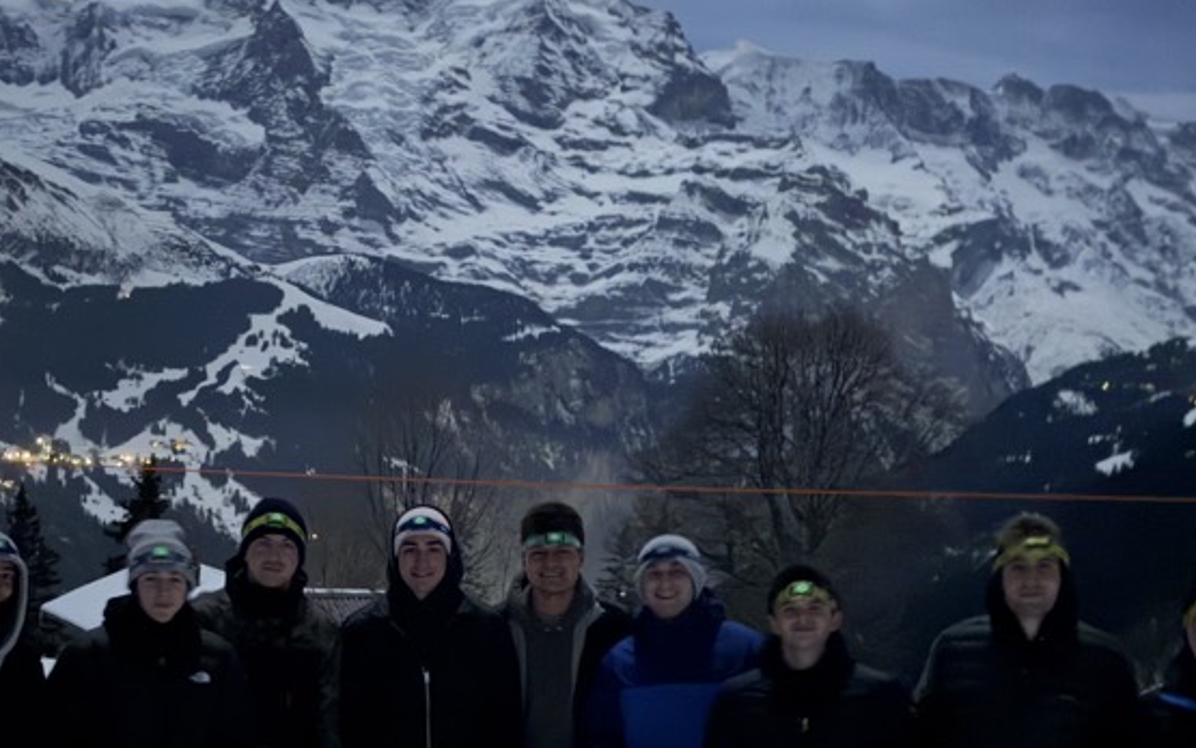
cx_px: 295
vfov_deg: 22.9
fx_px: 1793
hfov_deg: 36.0
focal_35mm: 55
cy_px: 688
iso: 4000
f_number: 1.78
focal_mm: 6.76
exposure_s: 1
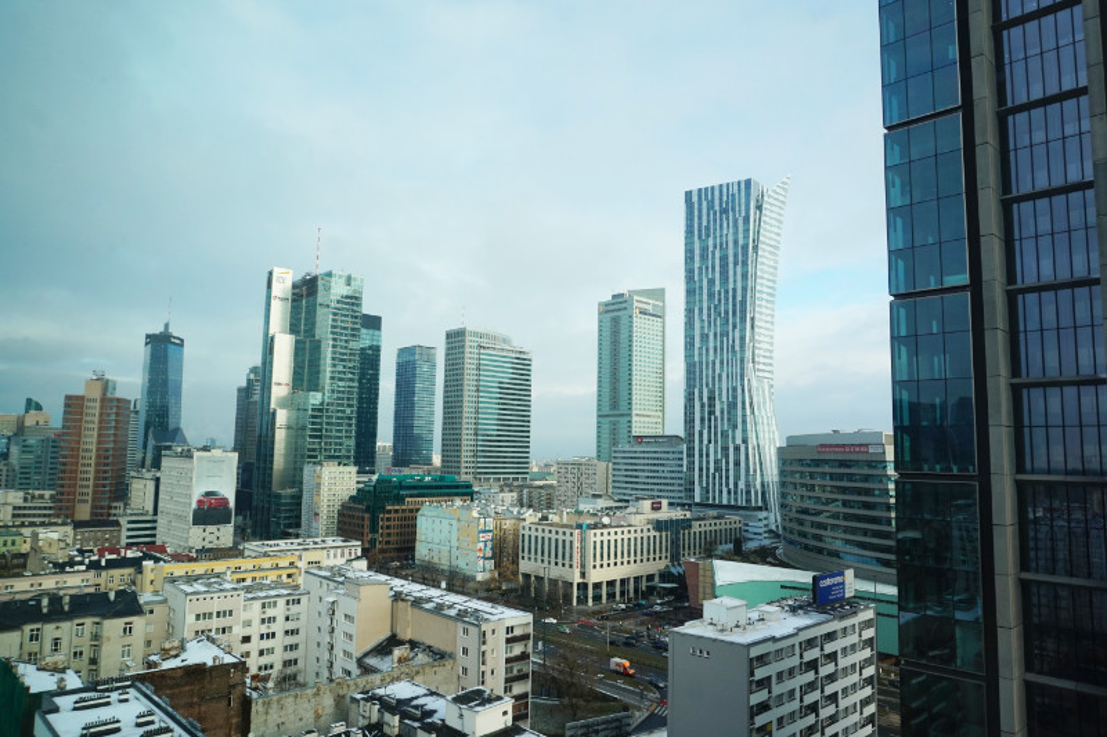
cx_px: 554
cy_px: 368
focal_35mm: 24
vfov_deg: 53.1
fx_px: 738
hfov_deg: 73.8
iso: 100
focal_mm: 16
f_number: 10
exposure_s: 1/80
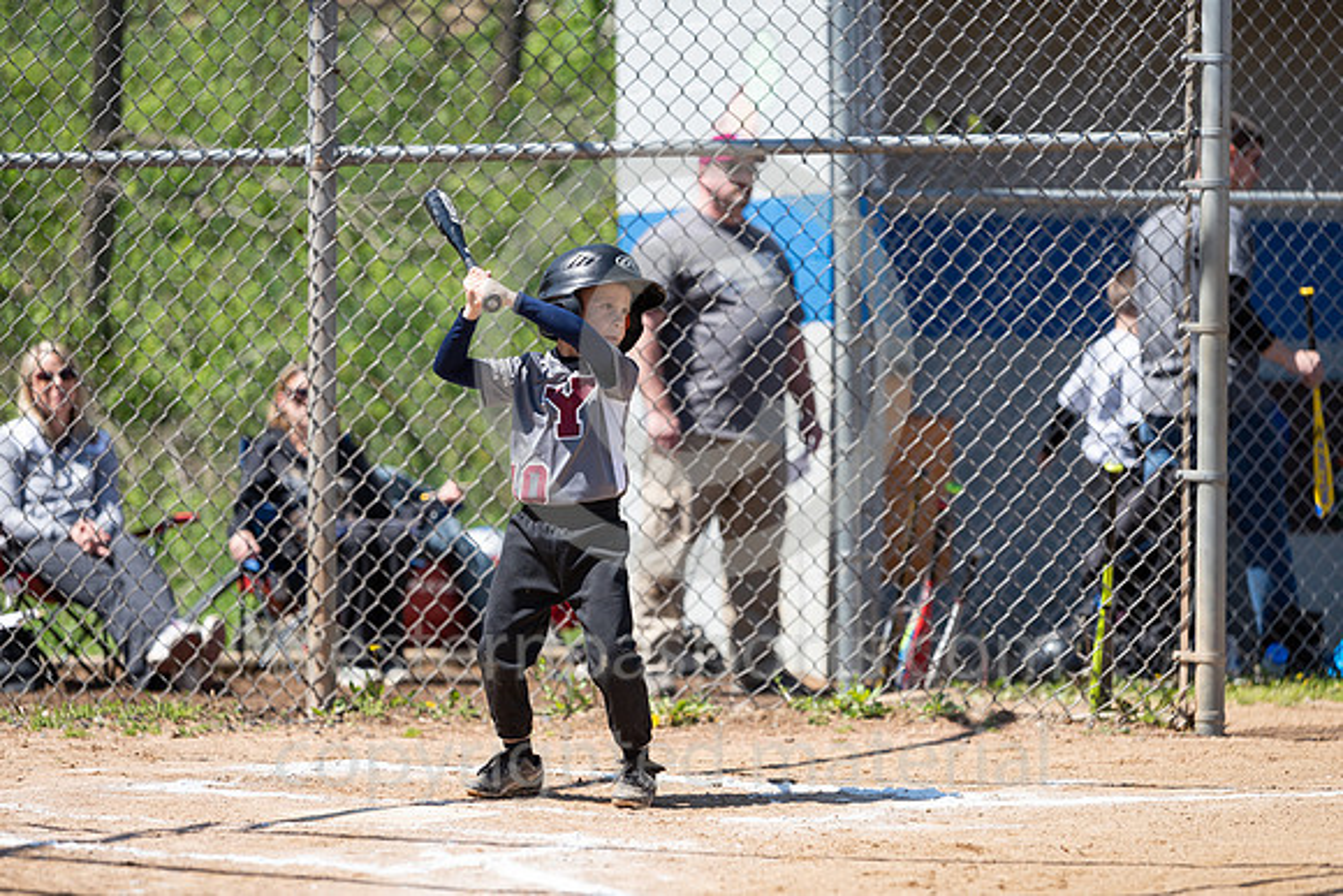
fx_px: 6530
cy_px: 448
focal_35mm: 175
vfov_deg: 7.9
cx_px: 672
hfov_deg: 11.7
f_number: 3.2
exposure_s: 1/2000
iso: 200
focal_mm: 175
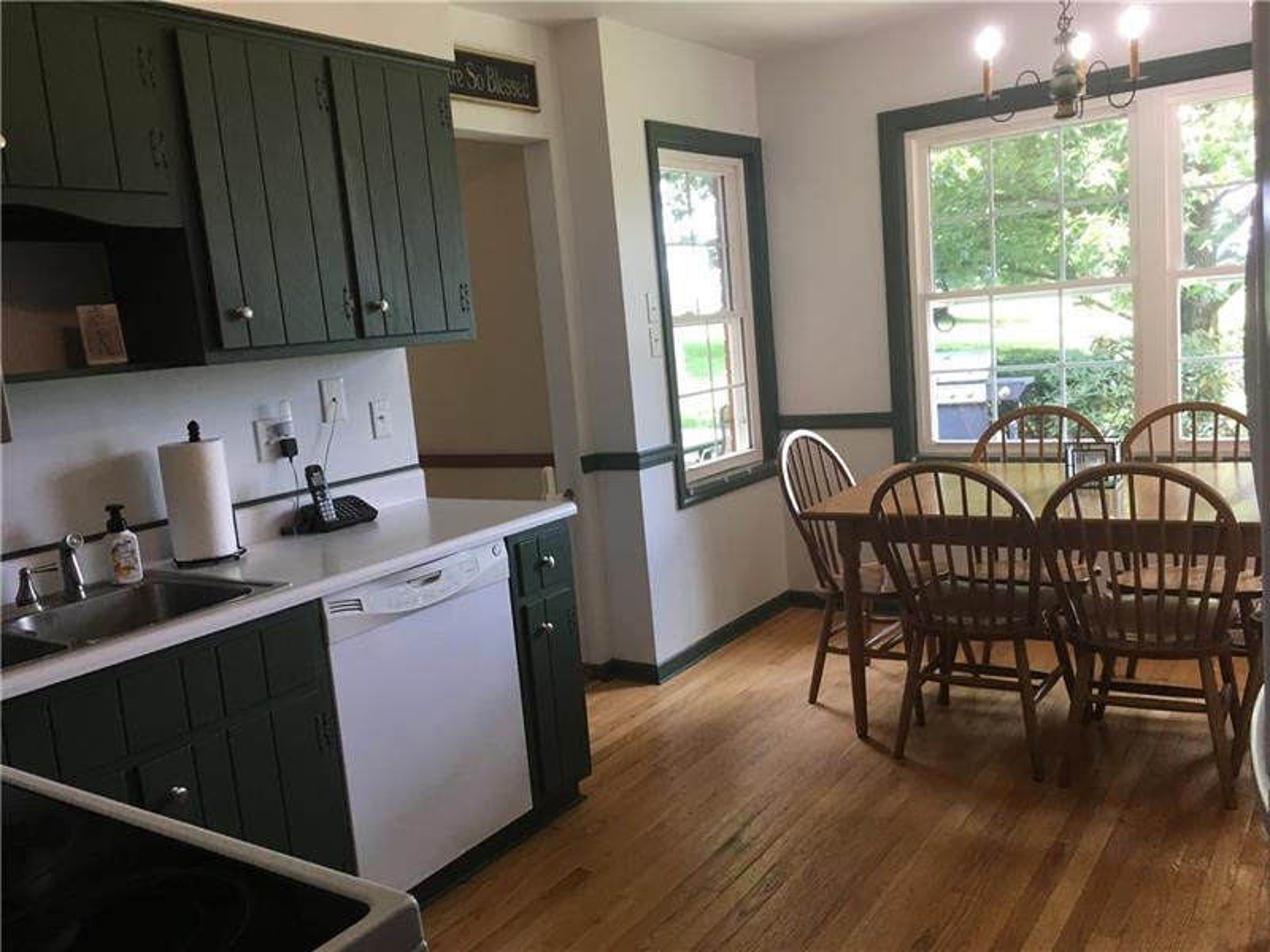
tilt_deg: -8.9
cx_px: 635
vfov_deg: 48.2
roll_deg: +6.2
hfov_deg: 61.7
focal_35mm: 29
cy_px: 476
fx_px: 1064
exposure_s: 1/30
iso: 40
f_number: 2.2
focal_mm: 4.15
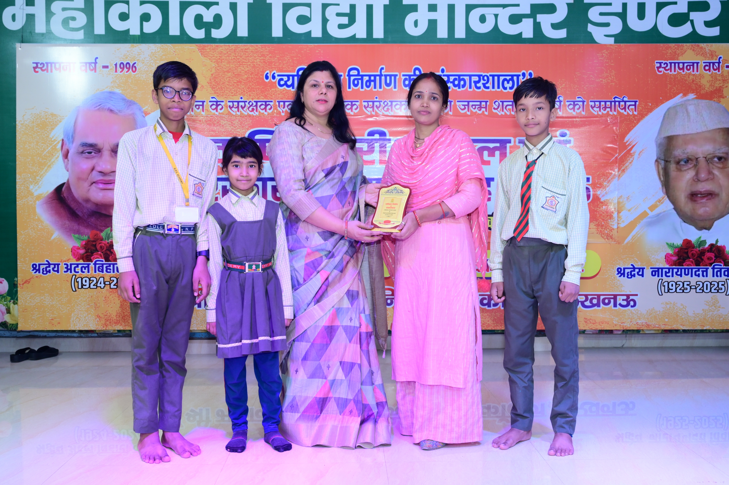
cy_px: 242
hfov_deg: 49.6
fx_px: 789
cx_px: 364
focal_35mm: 39
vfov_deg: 34.2
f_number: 5.6
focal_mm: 39
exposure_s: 1/160
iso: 1600
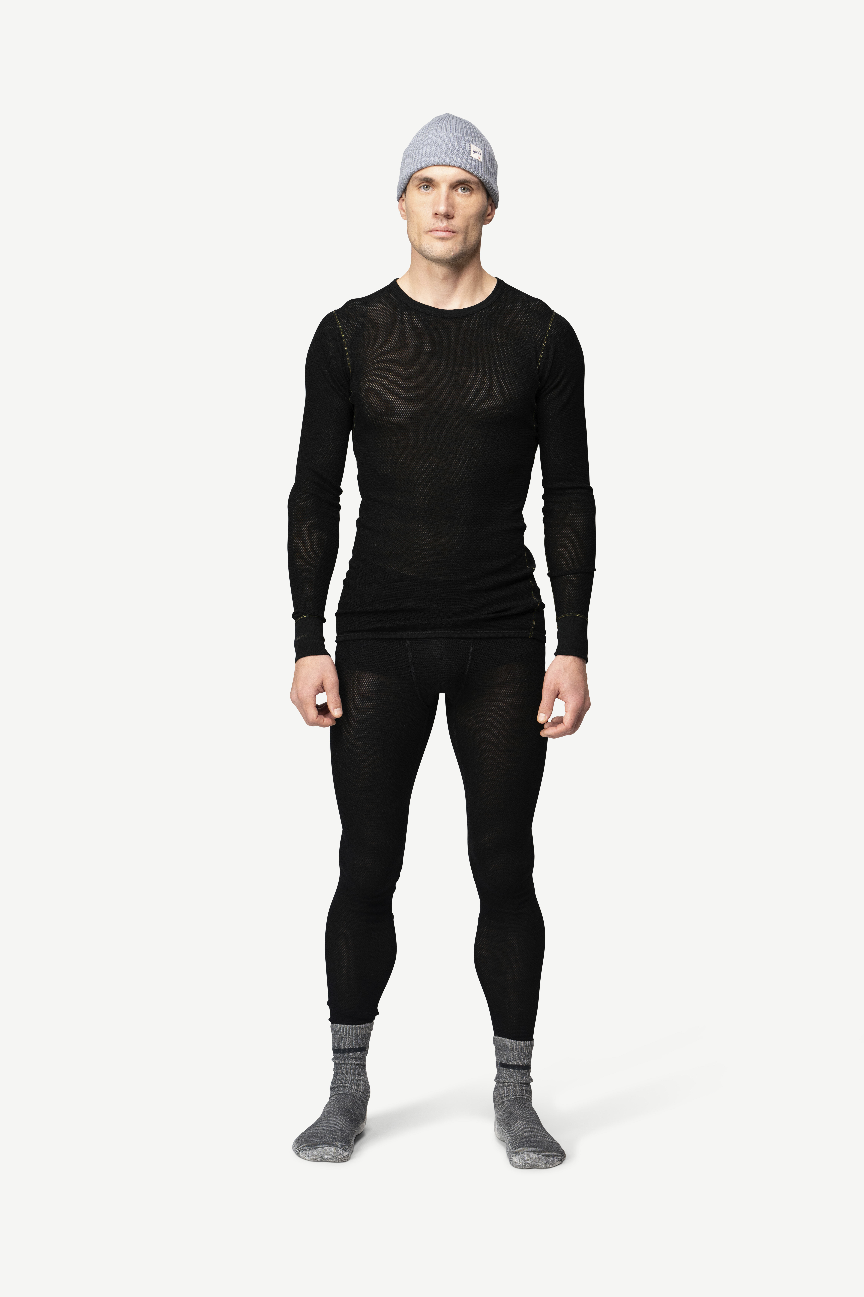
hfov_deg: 19.5
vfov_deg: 28.8
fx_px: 2520
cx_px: 432
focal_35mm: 70
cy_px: 648
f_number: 5
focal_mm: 70
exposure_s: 1/60
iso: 500
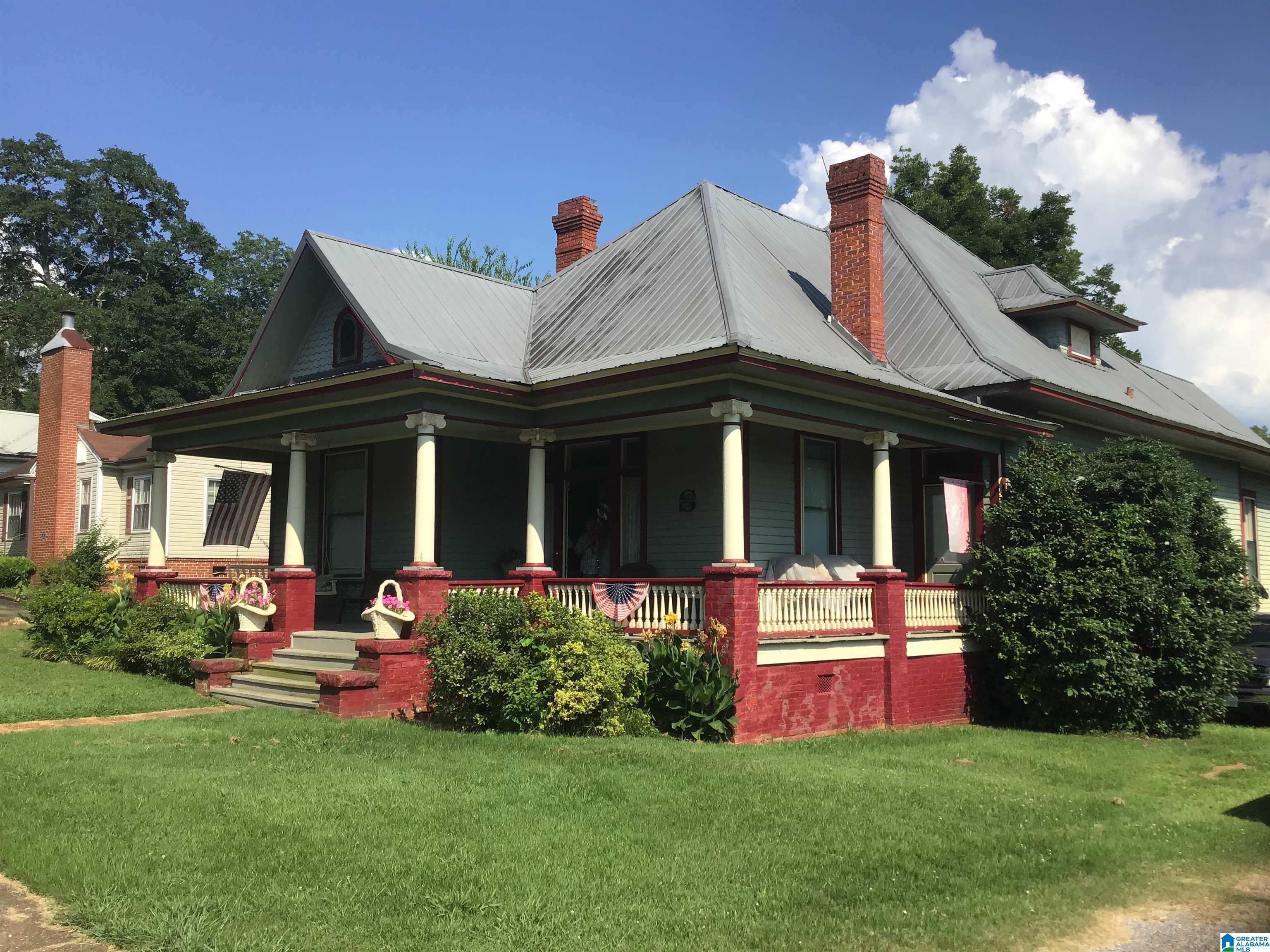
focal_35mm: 31
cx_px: 635
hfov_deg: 58.4
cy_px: 476
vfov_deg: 45.4
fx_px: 1137
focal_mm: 3.3
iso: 25
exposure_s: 1/1164
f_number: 2.4
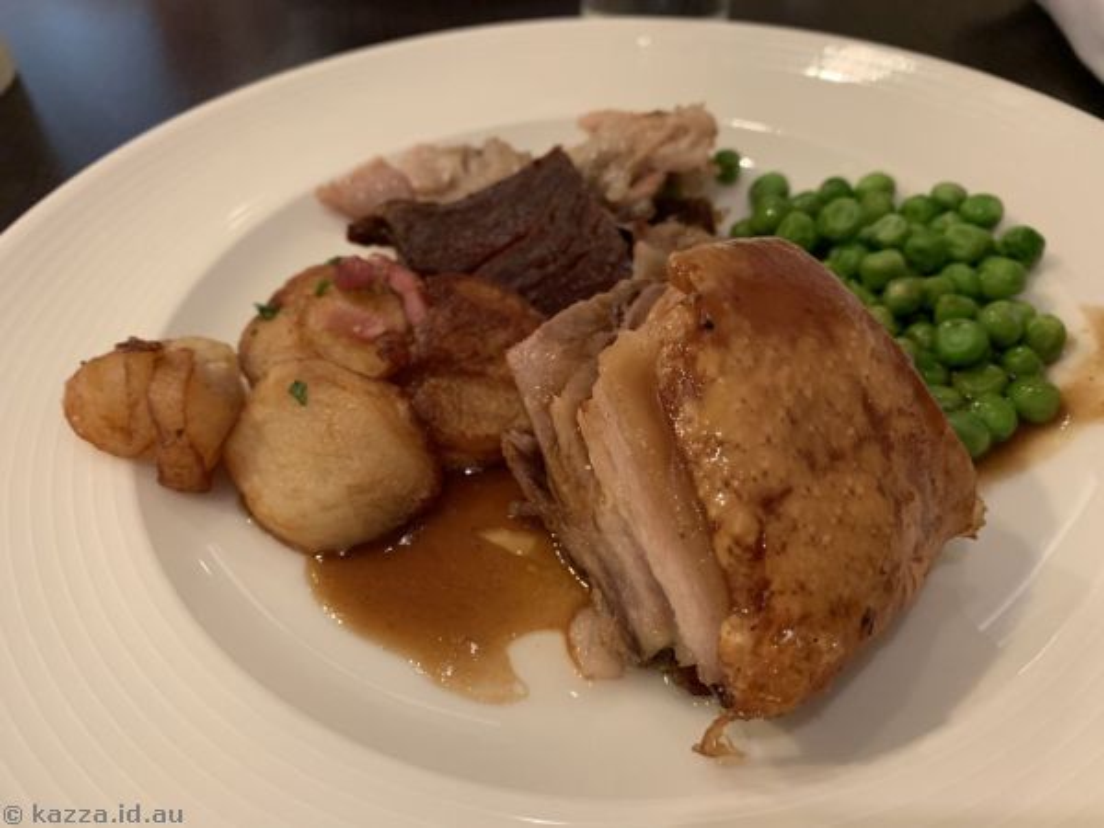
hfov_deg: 67.3
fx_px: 829
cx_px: 552
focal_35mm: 26
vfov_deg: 53.1
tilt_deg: -42.3
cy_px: 414
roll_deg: +4.4
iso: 320
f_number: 1.8
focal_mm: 4.25
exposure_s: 1/40
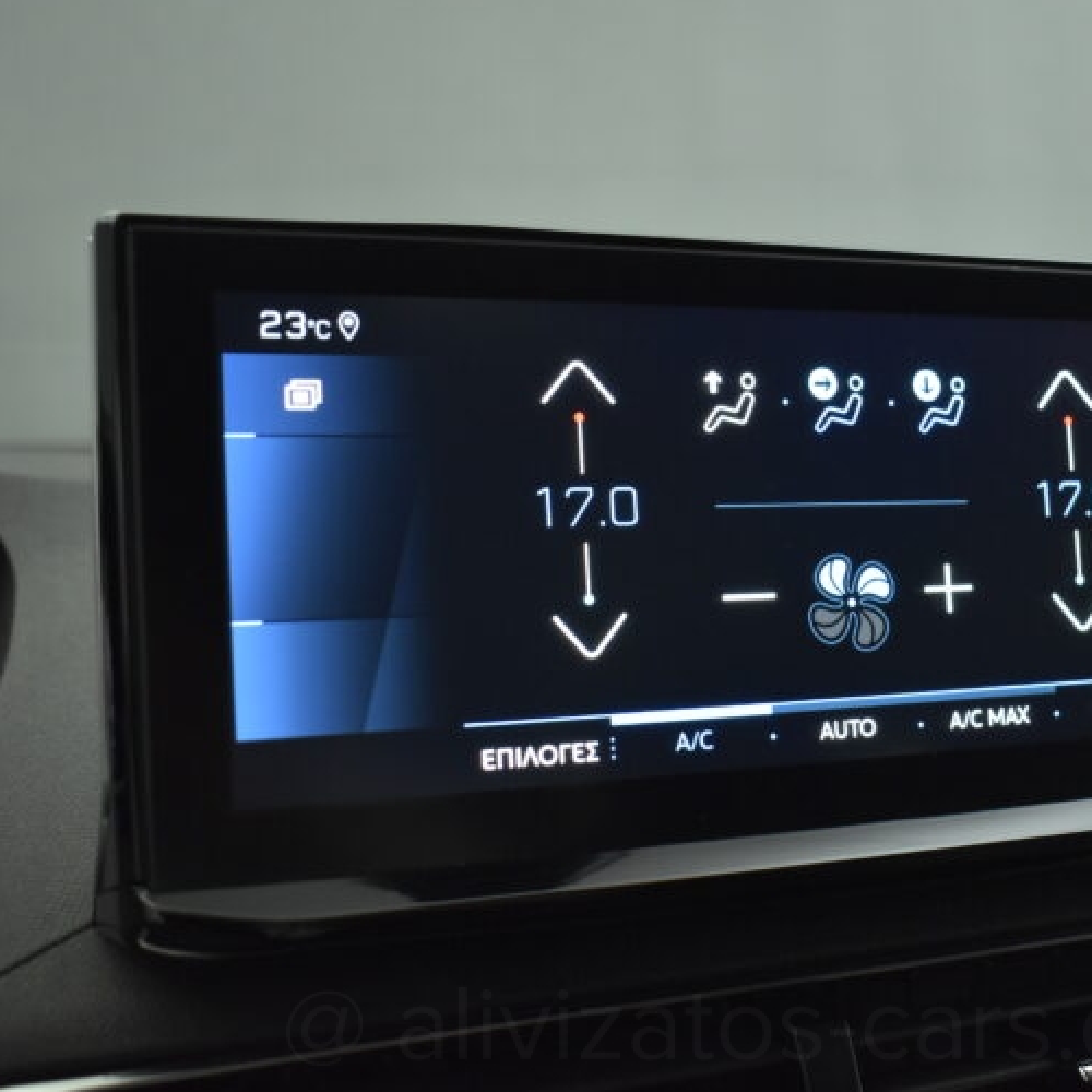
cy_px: 549
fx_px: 1677
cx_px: 727
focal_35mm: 47
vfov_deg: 36.1
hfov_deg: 35.7
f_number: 4
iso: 1600
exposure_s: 1/125
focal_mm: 24
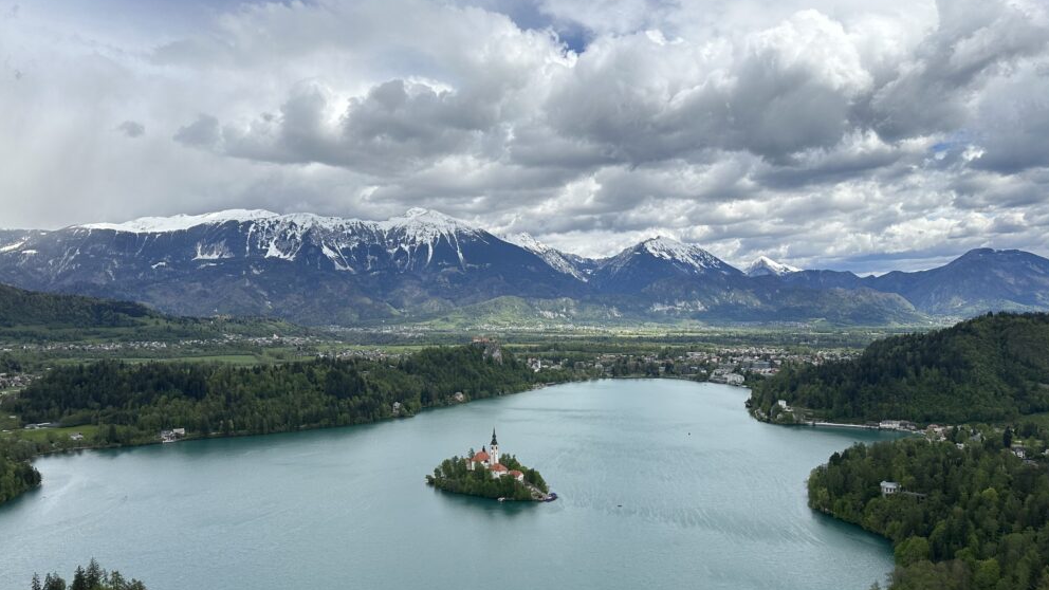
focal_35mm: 27
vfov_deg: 42.7
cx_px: 539
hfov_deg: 69.8
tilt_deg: -3.7
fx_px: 751
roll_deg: +0.1
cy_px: 356
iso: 80
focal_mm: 6.86
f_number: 1.78
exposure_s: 1/6623
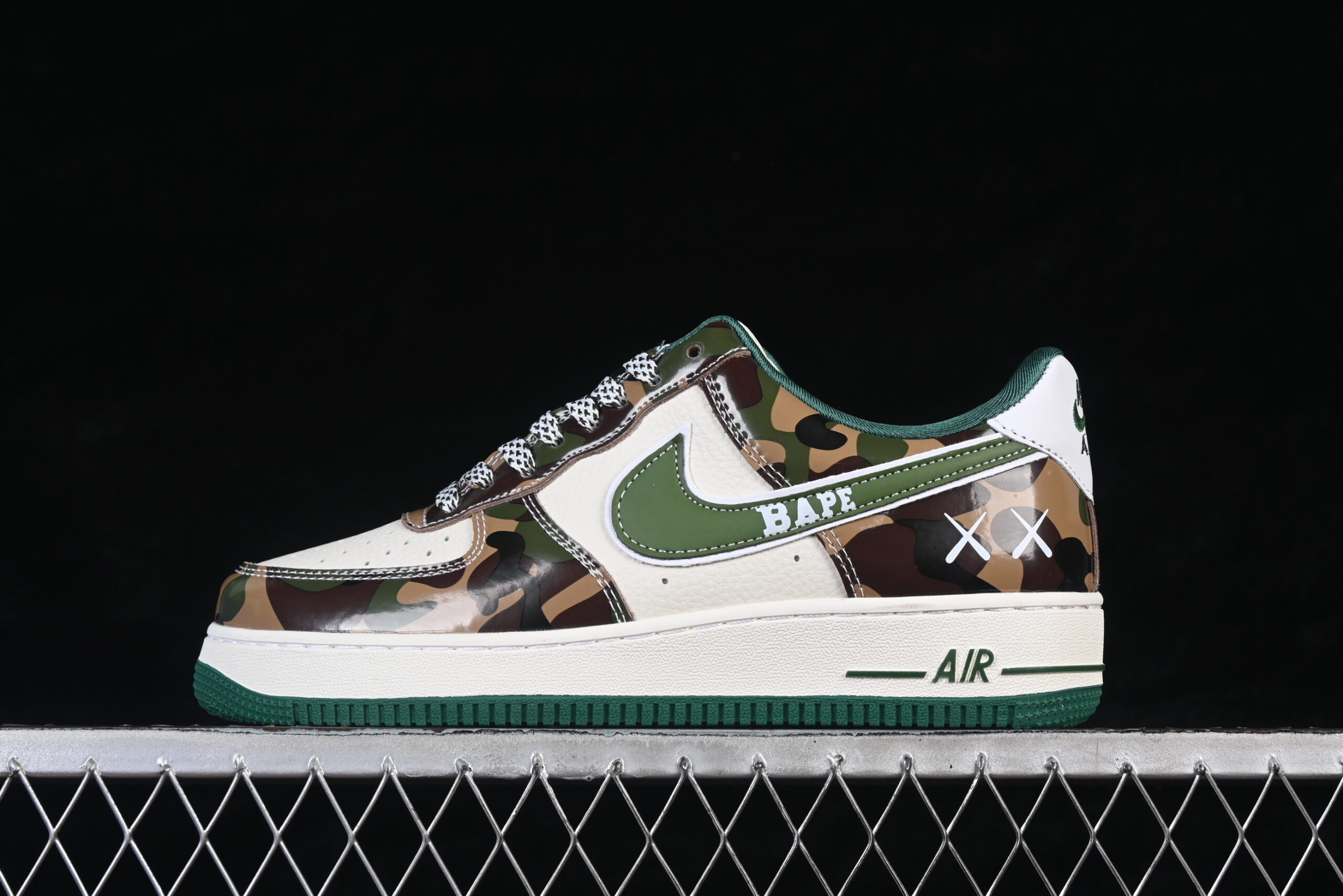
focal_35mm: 75
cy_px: 448
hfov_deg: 27.0
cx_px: 672
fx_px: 2798
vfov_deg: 18.2
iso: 160
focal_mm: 50
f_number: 8
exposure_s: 1/80
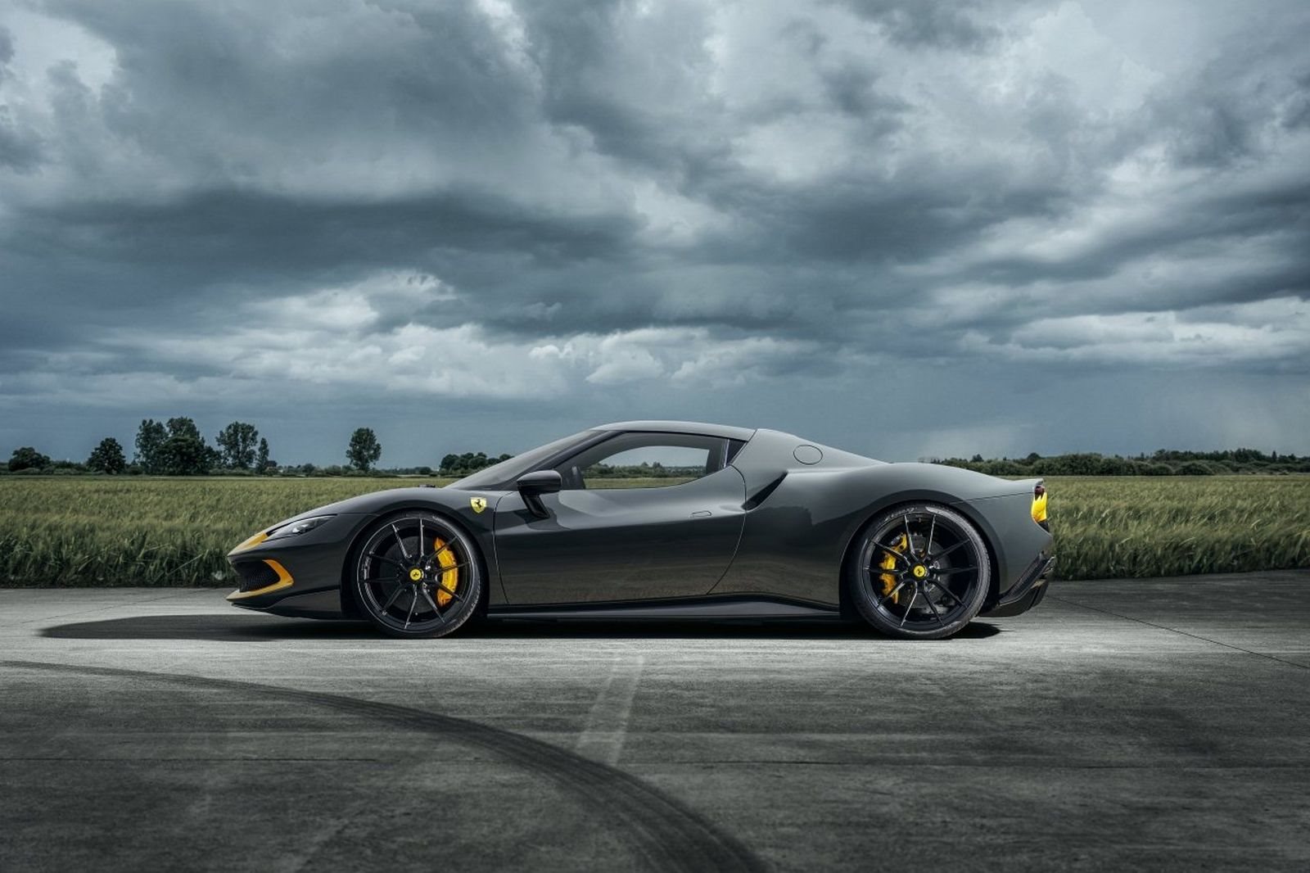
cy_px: 436
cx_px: 655
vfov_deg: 24.4
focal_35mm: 56
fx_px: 2019
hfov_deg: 35.9
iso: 100
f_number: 5
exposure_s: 1/200
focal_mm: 55.5
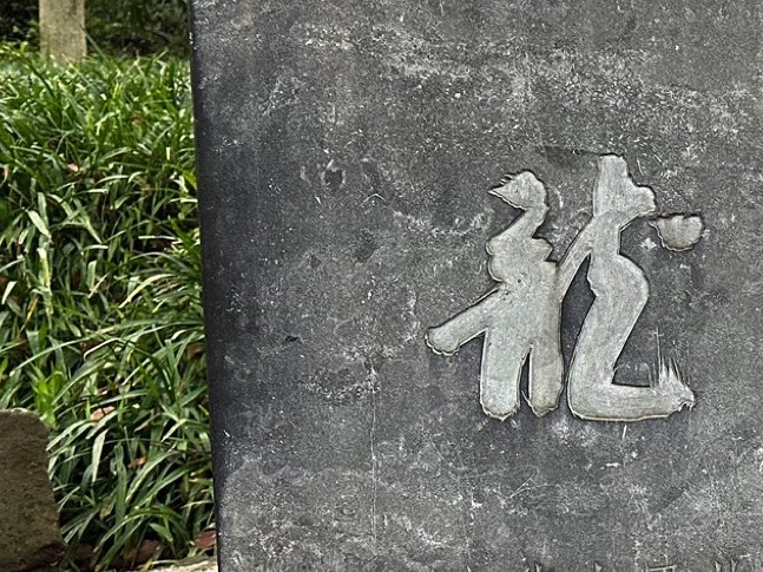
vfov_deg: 19.4
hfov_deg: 21.7
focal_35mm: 76
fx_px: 1675
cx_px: 1126
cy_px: 294
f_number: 1.78
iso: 250
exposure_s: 1/101
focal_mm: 6.86
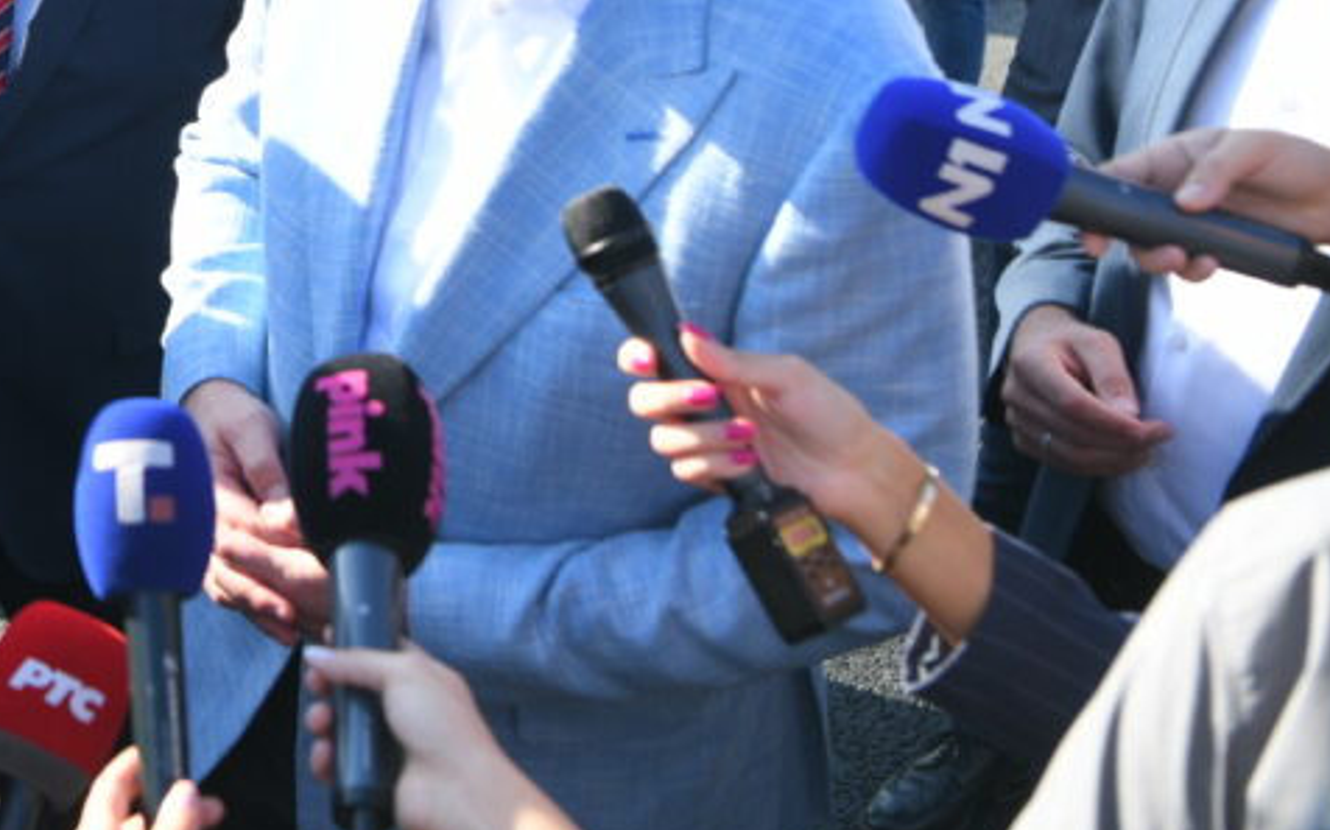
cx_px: -67
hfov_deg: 24.7
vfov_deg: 16.0
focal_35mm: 79
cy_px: -99
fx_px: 2862
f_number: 4
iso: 200
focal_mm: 36
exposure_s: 1/500
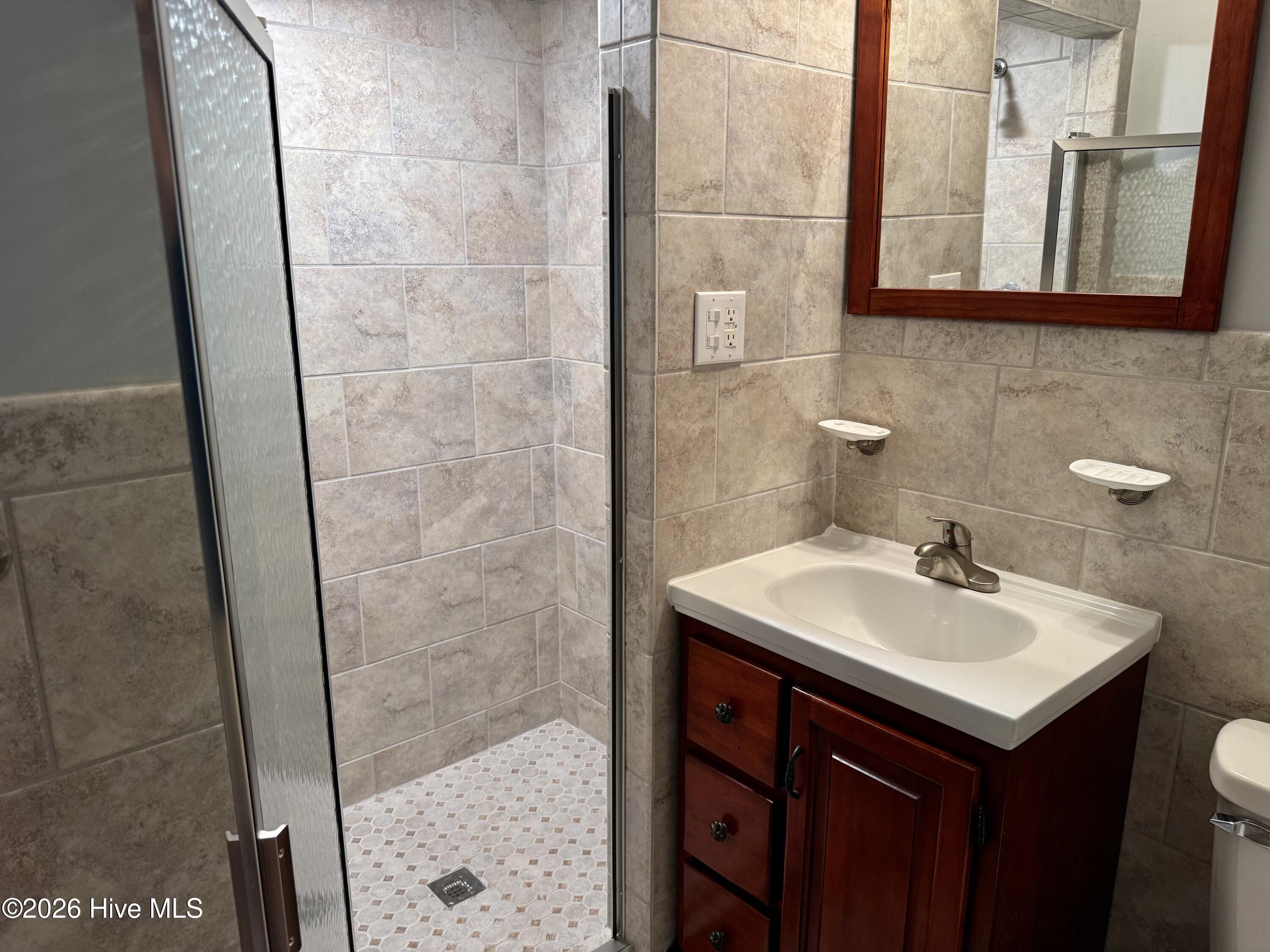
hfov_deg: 71.6
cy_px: 476
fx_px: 881
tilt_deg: -13.8
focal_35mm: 24
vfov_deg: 56.8
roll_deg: +0.7
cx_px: 635
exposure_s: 1/60
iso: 160
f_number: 1.78
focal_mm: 6.76
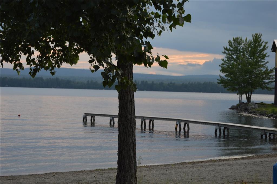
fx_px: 634
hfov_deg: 24.6
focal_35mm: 82
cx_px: 138
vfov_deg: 16.5
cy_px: 92
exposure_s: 1/125
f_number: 5.6
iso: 160
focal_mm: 55
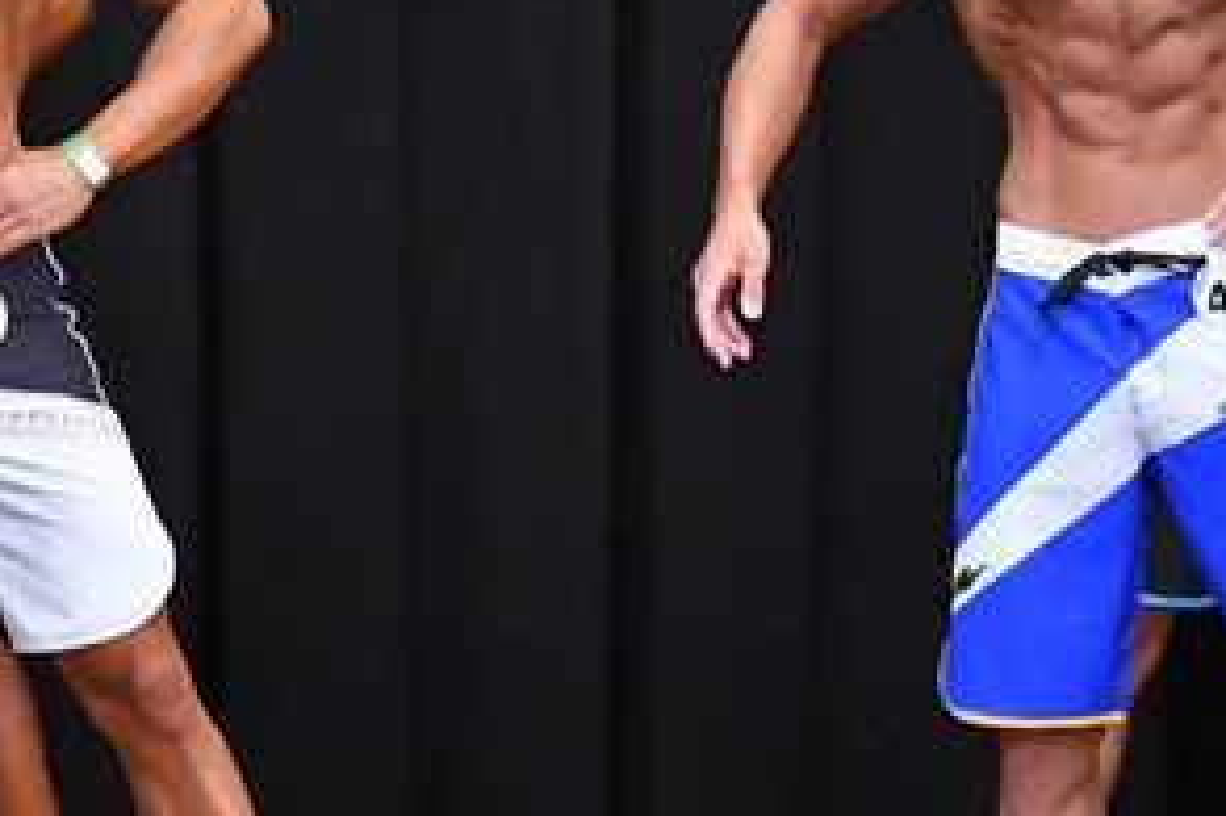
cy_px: 356
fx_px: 19502
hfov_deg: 3.6
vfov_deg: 2.4
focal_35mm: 573
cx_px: 479
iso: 8000
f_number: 5.6
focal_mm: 145
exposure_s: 1/400
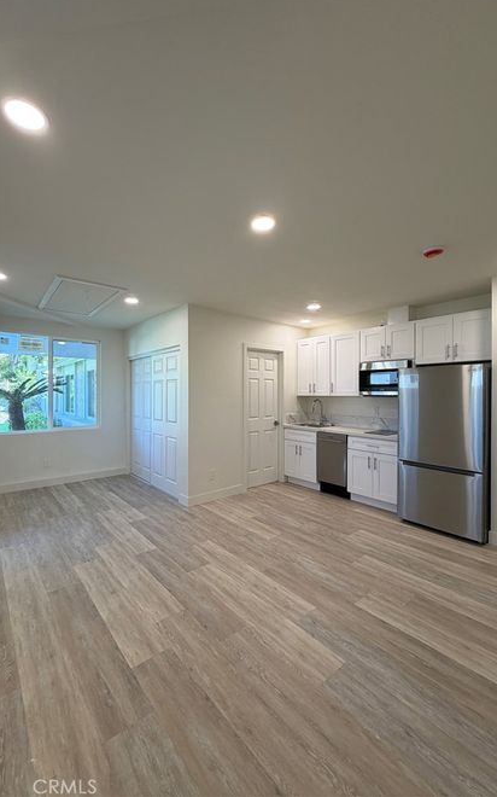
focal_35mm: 15
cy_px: 395
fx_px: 325
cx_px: 220
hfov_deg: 74.5
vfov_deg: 101.5
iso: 125
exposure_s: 1/120
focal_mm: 2.22
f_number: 2.2
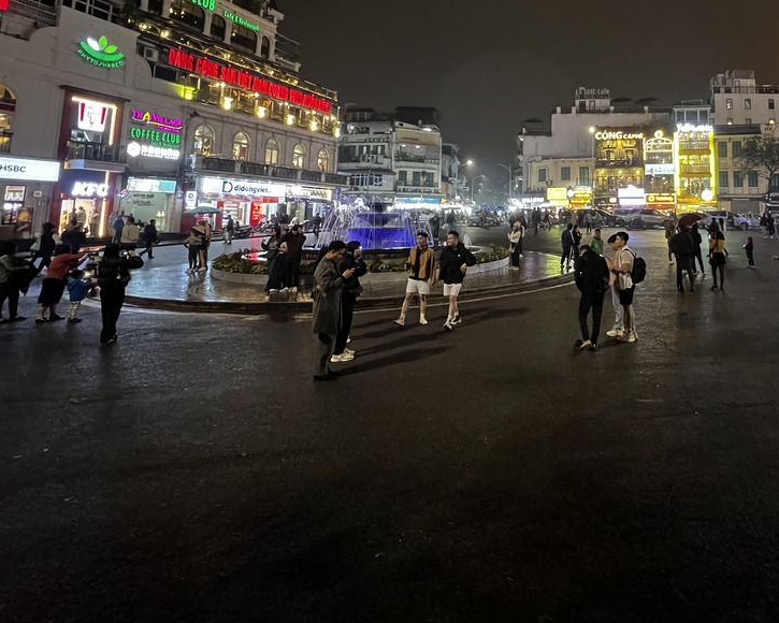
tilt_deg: +6.5
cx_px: 578
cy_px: 160
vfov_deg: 62.0
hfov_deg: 72.6
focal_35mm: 21
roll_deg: +0.1
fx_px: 484
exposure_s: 1/50
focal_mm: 1.57
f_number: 1.8
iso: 1000
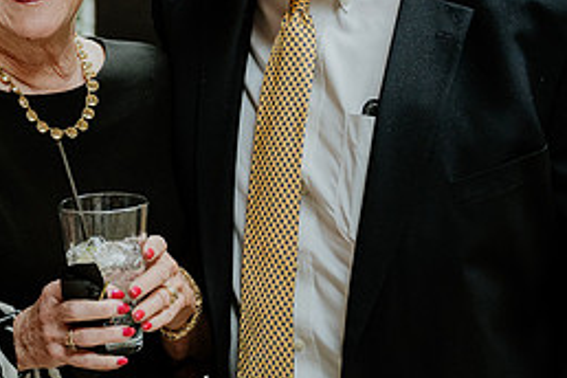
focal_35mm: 103
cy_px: 65
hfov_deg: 19.5
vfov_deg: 13.2
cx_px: 62
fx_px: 1622
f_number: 3.5
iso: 1250
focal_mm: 42
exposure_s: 1/200
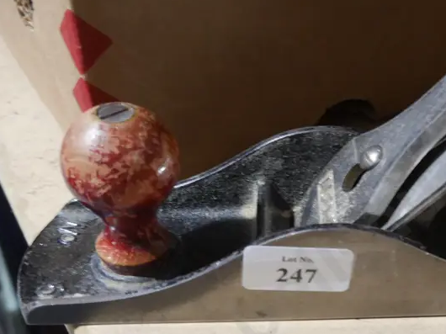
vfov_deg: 25.2
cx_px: 427
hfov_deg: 31.2
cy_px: 195
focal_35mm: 58
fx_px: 747
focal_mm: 15
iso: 1000
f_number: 3.6
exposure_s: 1/60
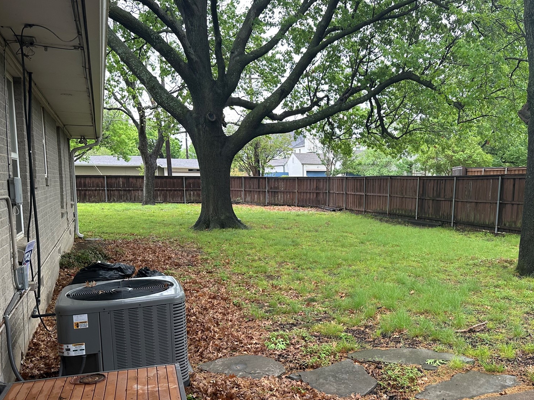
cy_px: 231
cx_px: 342
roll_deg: -0.7
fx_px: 509
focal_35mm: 33
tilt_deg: -5.2
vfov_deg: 42.8
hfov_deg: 54.6
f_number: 1.78
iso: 80
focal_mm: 6.86
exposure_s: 1/121
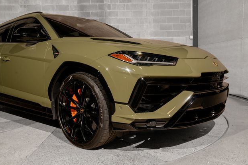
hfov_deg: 54.4
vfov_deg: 37.9
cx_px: 122
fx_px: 241
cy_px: 81
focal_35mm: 35
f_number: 7.1
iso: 400
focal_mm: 34
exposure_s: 1/50
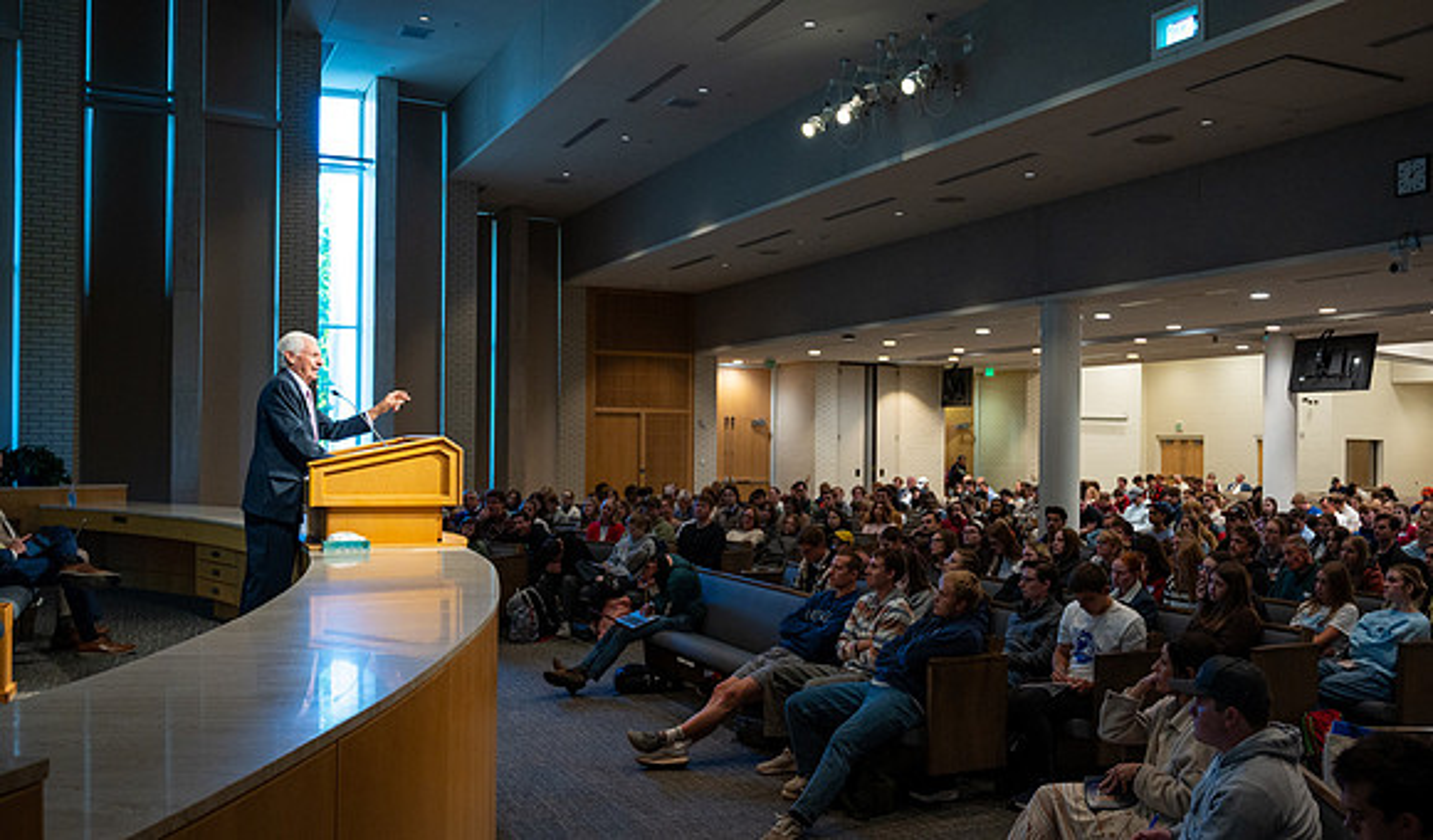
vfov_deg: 36.0
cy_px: 433
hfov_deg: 57.8
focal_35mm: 34
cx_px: 795
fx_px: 1294
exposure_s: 1/200
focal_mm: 29
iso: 1000
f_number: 4
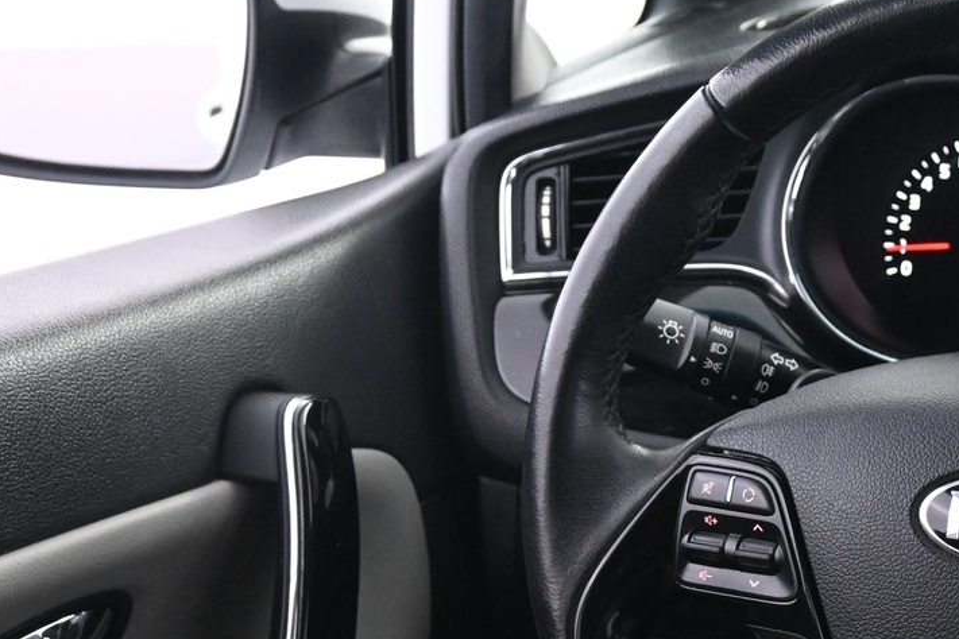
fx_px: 2184
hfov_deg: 23.5
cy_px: 516
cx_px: 1002
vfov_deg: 16.5
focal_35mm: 82
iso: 4000
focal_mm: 24
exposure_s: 1/50
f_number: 4.2
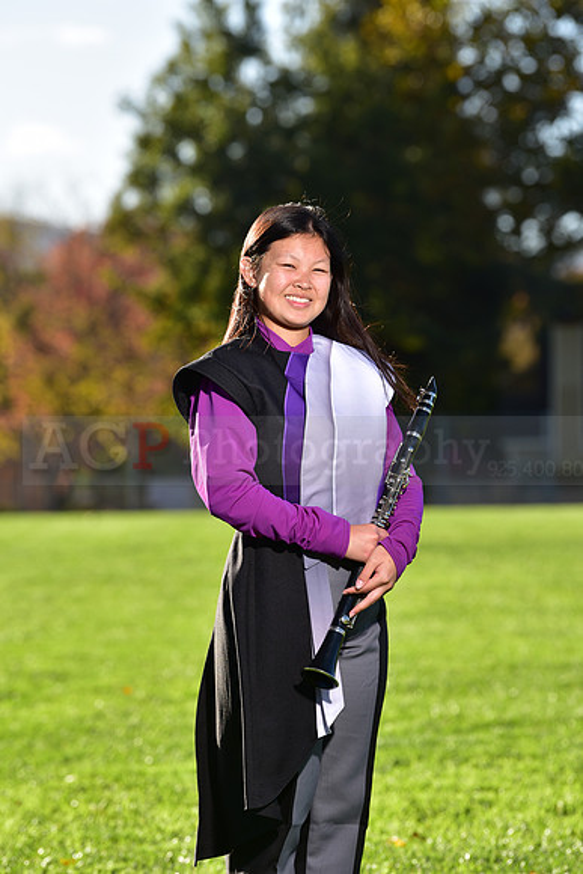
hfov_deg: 7.6
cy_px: 437
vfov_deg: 11.4
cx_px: 292
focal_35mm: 180
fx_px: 4370
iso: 80
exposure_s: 1/250
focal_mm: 180
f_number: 5.6
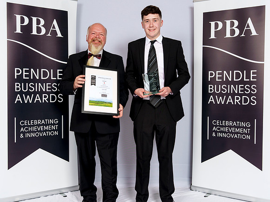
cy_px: 95
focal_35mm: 42
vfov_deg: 34.1
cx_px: 136
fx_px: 330
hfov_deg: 44.5
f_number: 8
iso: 100
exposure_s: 1/125
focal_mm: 34
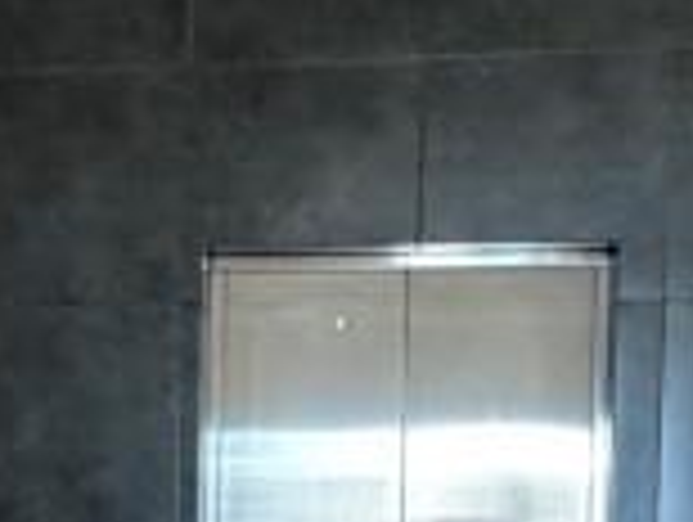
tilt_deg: -4.3
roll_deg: -0.2
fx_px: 1865
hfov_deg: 20.7
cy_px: 666
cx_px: 86
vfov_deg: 15.2
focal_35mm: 93
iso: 1250
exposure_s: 1/30
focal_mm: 2.22
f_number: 2.2
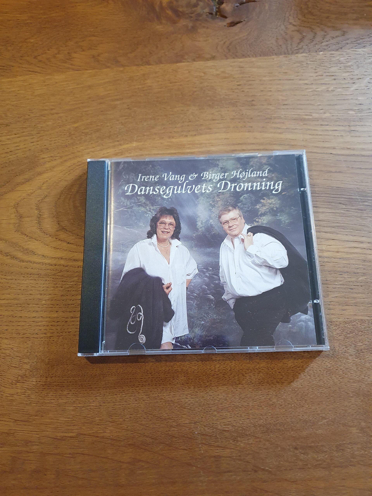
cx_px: 186
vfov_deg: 67.3
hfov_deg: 53.1
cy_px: 248
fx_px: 373
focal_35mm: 26
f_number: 1.5
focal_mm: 4.32
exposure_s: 1/50
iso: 320
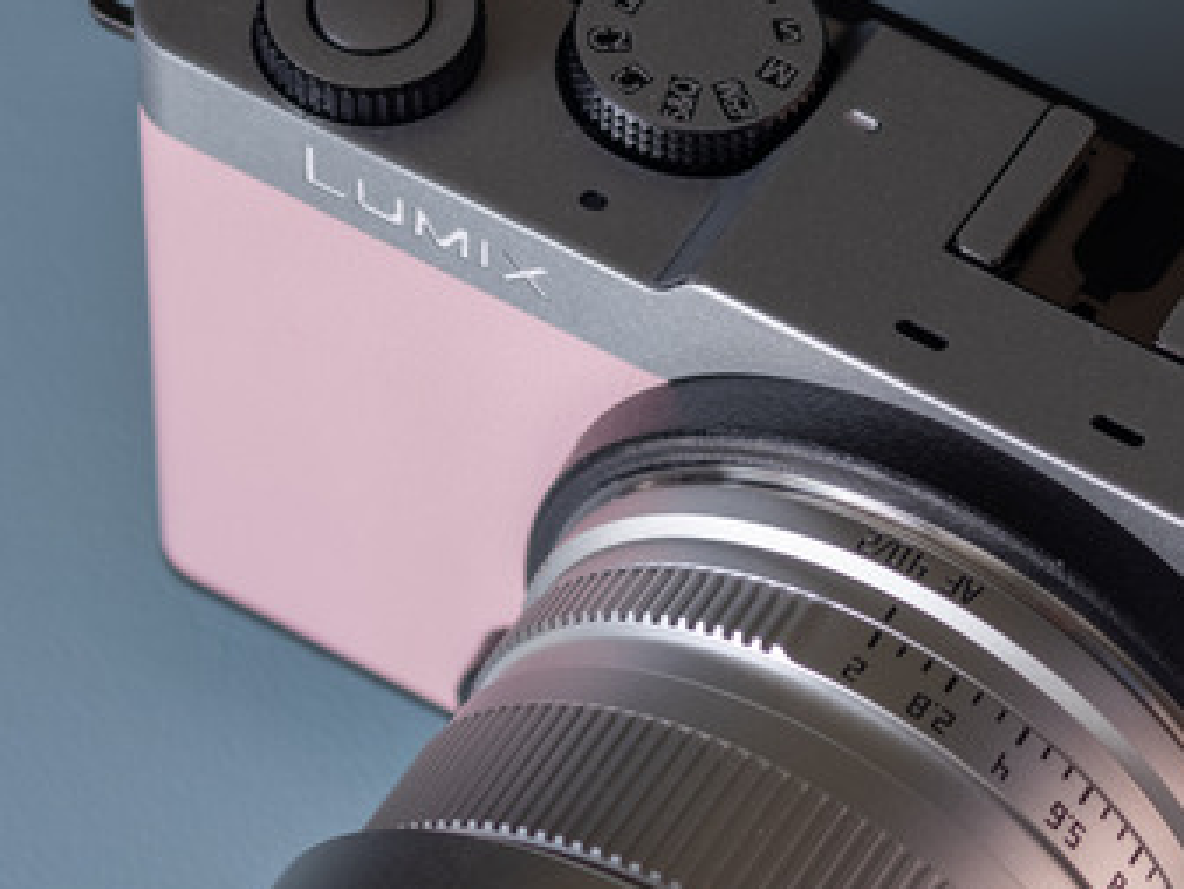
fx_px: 5543
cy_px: 705
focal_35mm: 162
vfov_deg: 9.1
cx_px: 773
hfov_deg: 12.2
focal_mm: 16.53
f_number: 2.1
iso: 50
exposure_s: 1/320
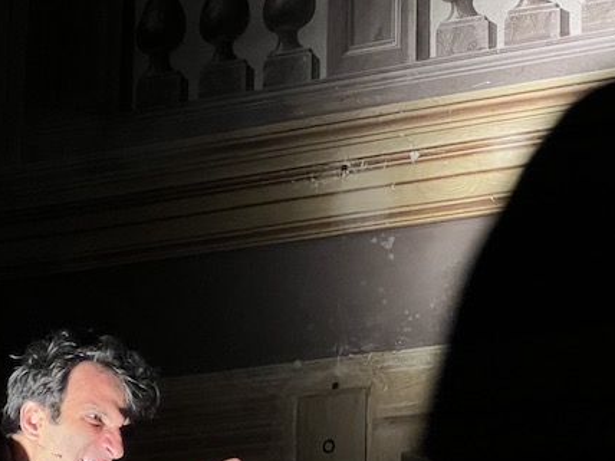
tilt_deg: +13.0
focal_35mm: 144
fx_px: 2558
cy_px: 315
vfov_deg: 10.3
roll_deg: +0.6
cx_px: 464
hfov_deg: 13.7
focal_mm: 9
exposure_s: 1/50
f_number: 2.8
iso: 500
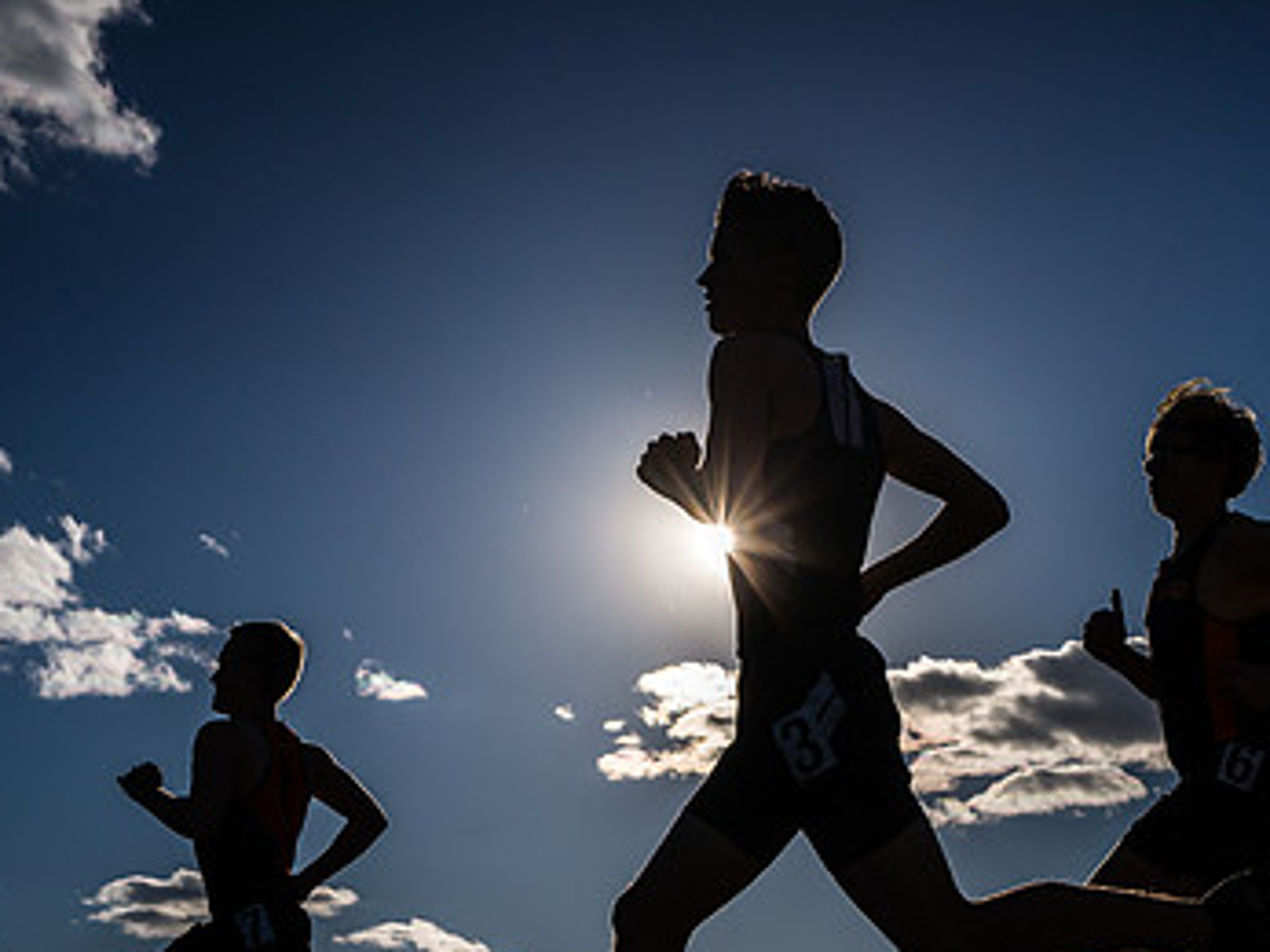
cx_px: 838
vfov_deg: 24.3
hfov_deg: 32.0
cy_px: 645
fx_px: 2201
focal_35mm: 60
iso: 400
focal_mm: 35
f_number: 8
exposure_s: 1/5000
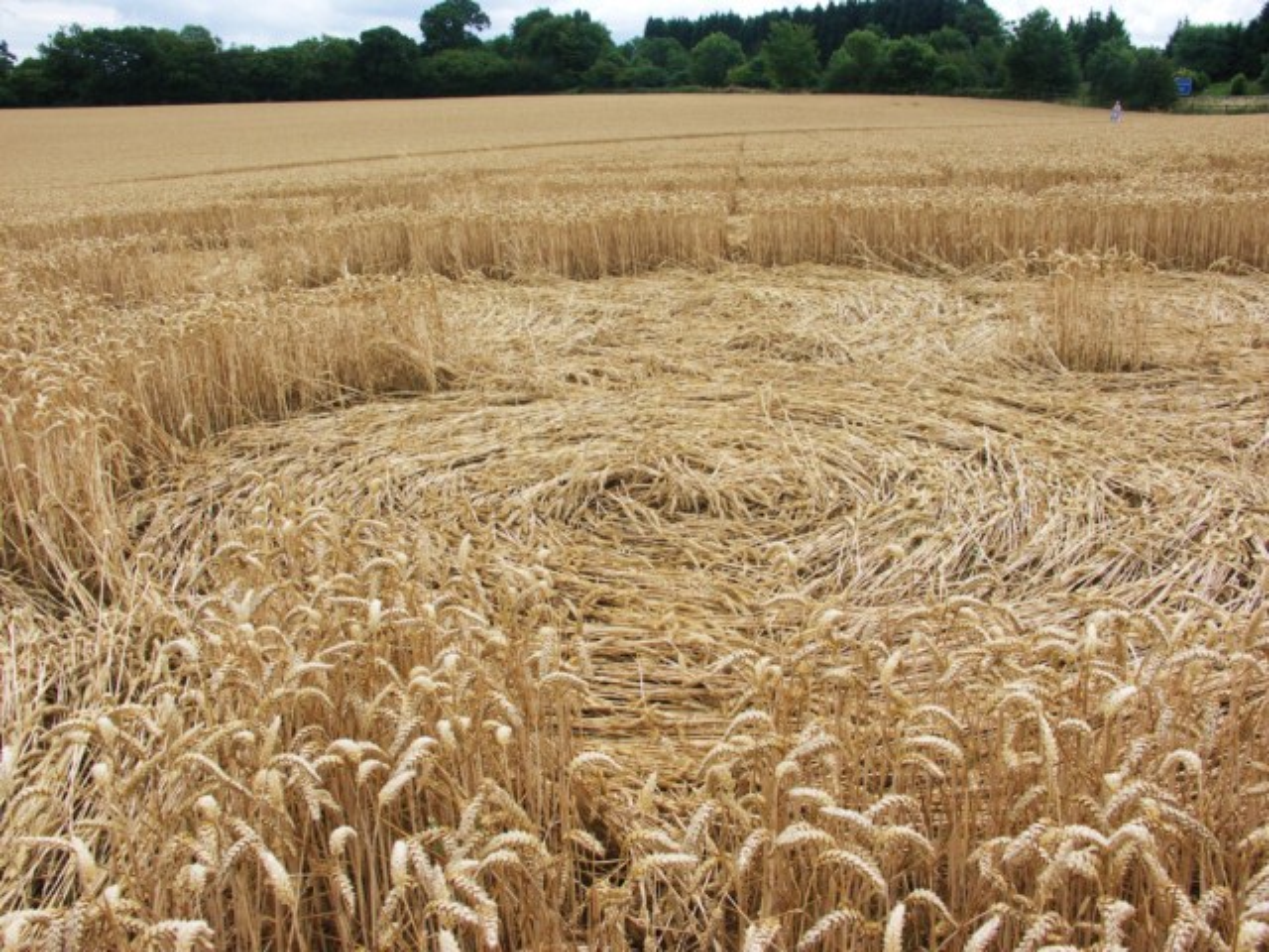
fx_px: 1136
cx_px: 634
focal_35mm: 31
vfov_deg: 45.4
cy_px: 476
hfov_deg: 58.4
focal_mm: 8
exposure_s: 1/200
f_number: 5.6
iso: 50
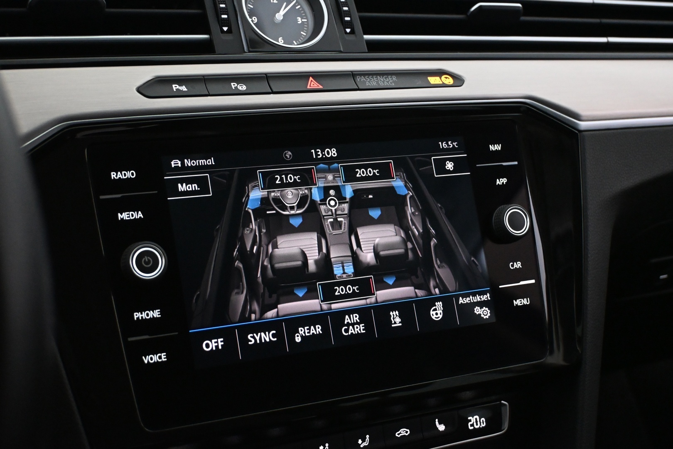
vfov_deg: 26.5
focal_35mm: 51
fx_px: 953
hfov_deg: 38.9
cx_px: 336
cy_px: 224
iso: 5600
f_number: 5
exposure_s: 1/60
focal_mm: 34
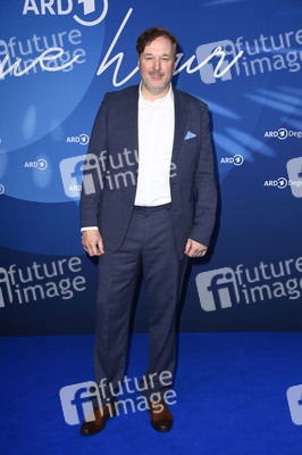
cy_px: 228
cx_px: 151
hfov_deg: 24.6
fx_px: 693
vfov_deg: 36.3
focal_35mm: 55
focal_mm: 55
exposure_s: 1/250
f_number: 6.3
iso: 640
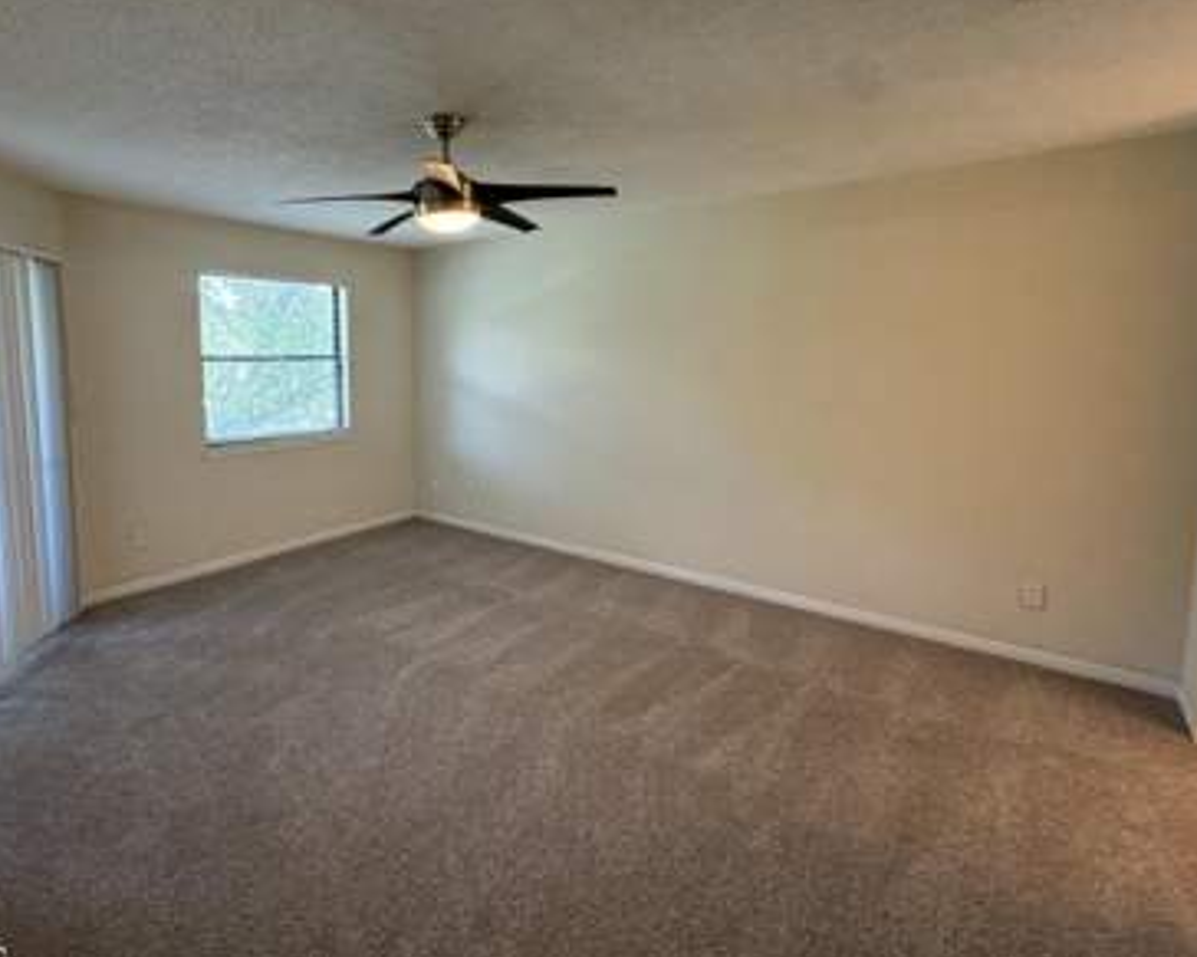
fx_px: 638
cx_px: 490
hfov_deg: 85.5
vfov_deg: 73.4
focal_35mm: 18
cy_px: 413
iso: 320
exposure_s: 1/120
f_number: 2.2
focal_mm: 2.22
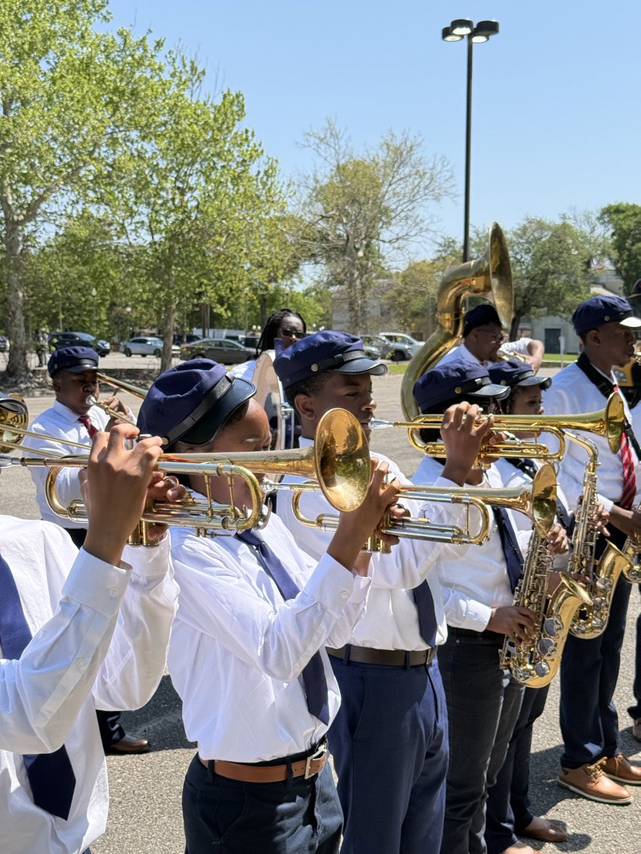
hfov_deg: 30.3
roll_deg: -0.2
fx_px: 1185
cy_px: 427
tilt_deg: -4.9
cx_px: 320
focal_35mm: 48
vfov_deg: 39.7
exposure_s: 1/3891
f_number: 1.78
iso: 100
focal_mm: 6.76
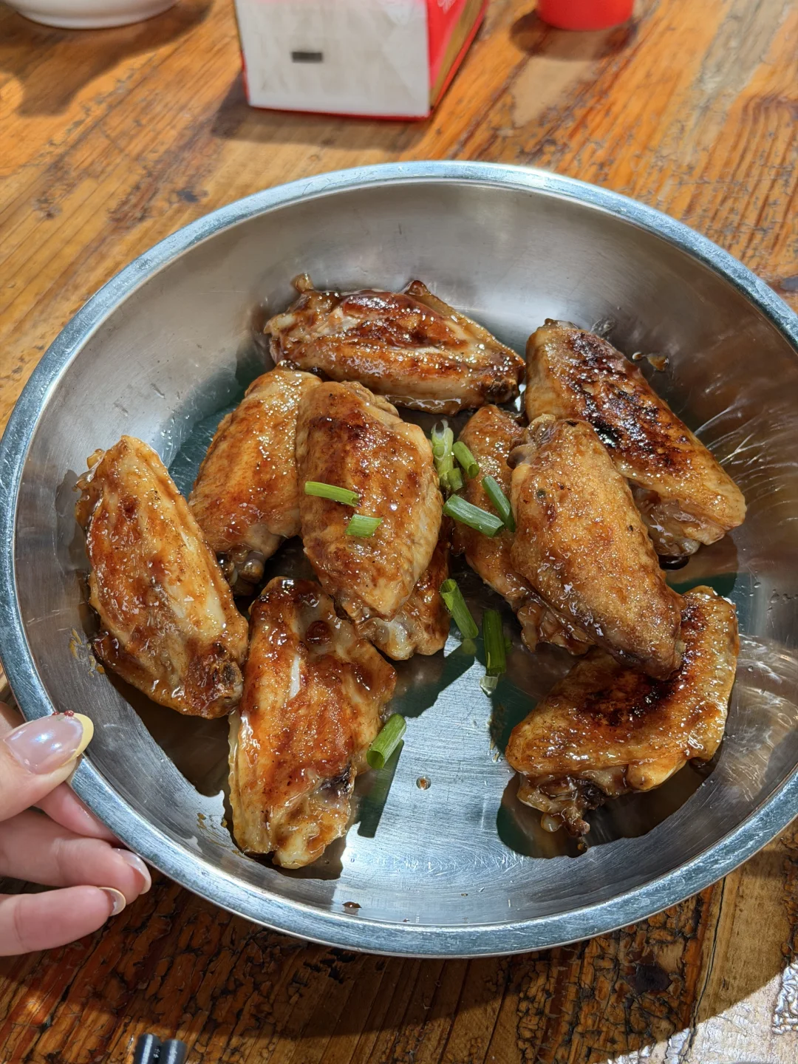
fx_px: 1475
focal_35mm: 48
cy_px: 532
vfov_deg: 39.7
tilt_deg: -42.3
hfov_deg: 30.3
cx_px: 399
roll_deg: +1.2
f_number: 1.78
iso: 200
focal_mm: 6.76
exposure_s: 1/50
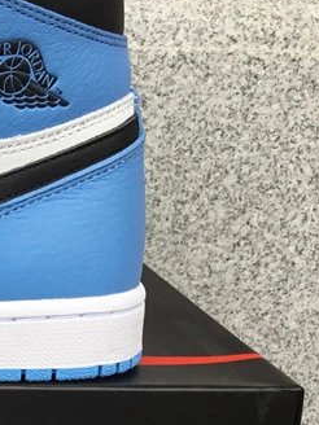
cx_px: -205
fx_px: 1044
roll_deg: -1.5
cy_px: 295
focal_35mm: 85
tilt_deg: -15.3
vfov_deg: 22.9
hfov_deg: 15.5
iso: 40
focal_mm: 3.3
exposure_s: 1/100
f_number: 2.4
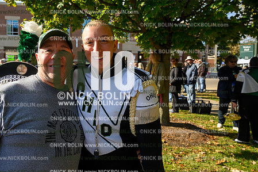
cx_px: 94
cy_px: 78
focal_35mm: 31
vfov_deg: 42.3
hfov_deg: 59.4
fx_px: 222
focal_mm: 24
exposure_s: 1/1000
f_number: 5
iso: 200
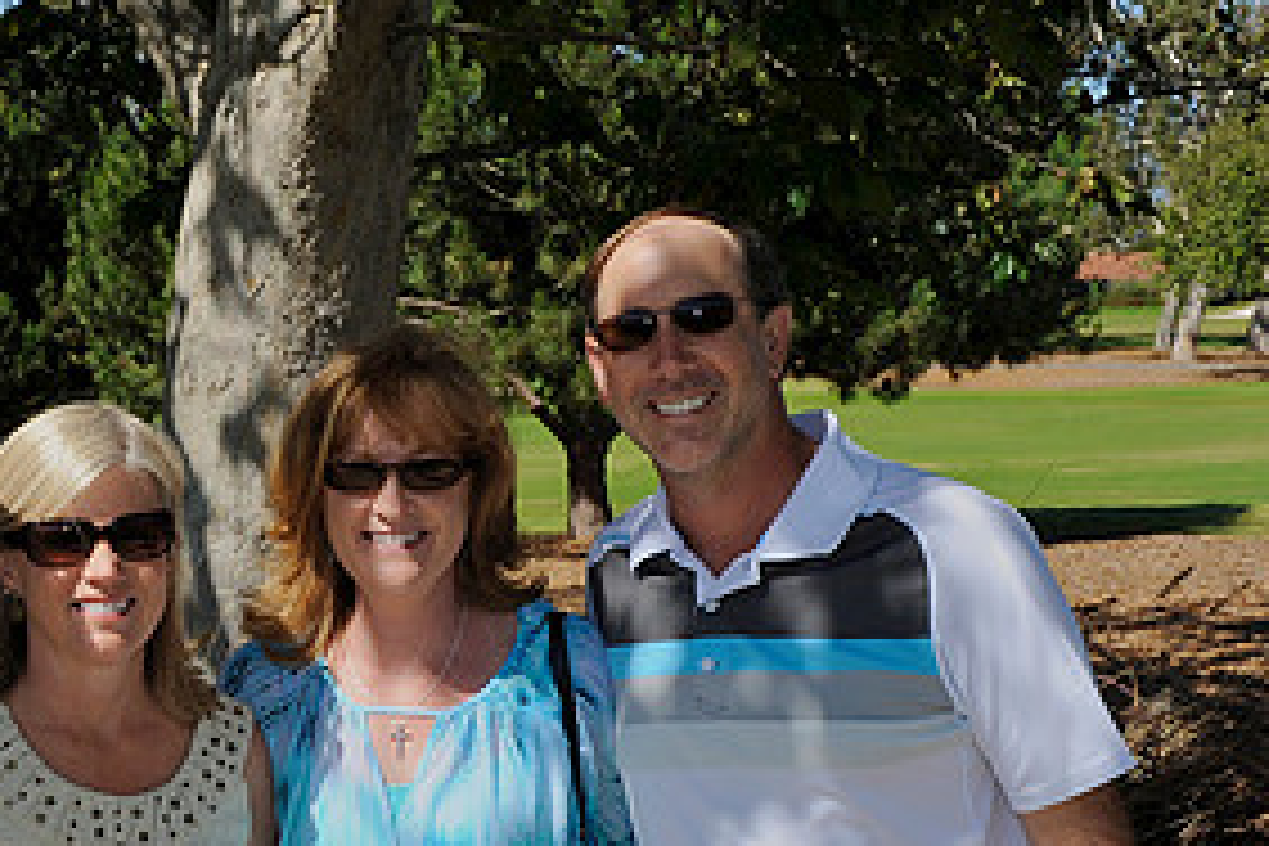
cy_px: 752
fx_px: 2538
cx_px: 243
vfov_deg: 18.6
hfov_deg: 27.5
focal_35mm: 72
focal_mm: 35
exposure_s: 1/250
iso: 200
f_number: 11
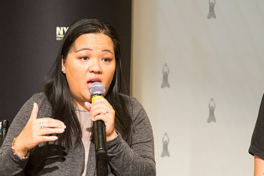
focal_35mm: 126
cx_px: 72
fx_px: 925
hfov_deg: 16.2
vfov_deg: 10.9
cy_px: 110
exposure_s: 1/400
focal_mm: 80
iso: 3200
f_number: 3.5
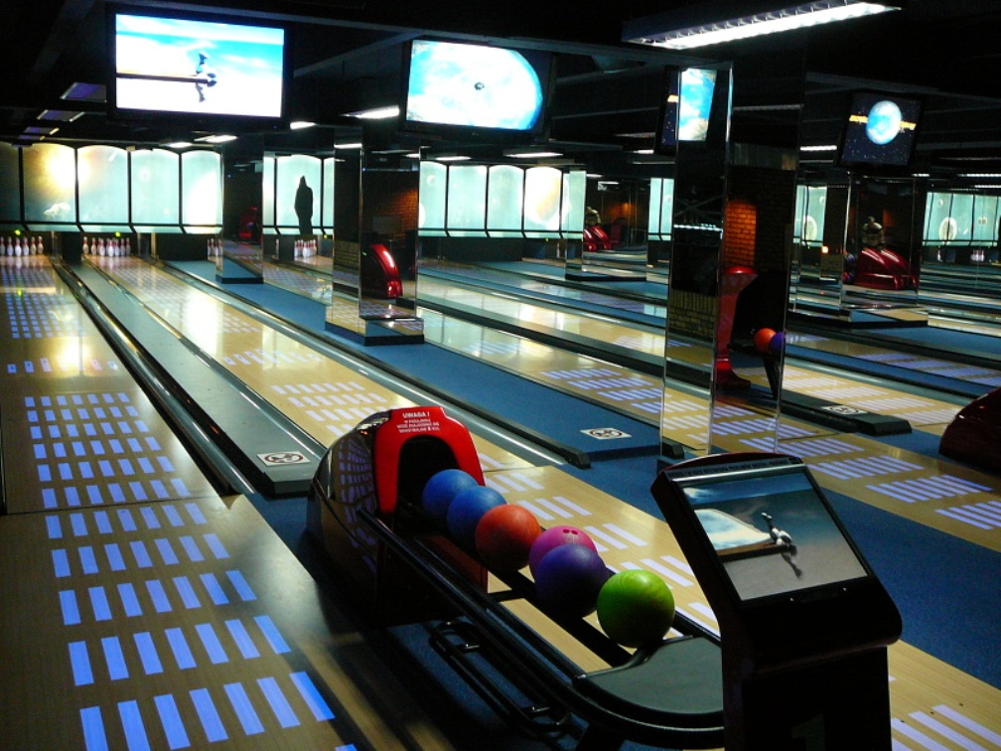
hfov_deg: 52.6
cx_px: 500
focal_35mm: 35
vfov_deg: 40.7
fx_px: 1012
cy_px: 376
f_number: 2.8
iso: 200
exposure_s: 1/8
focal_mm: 5.2
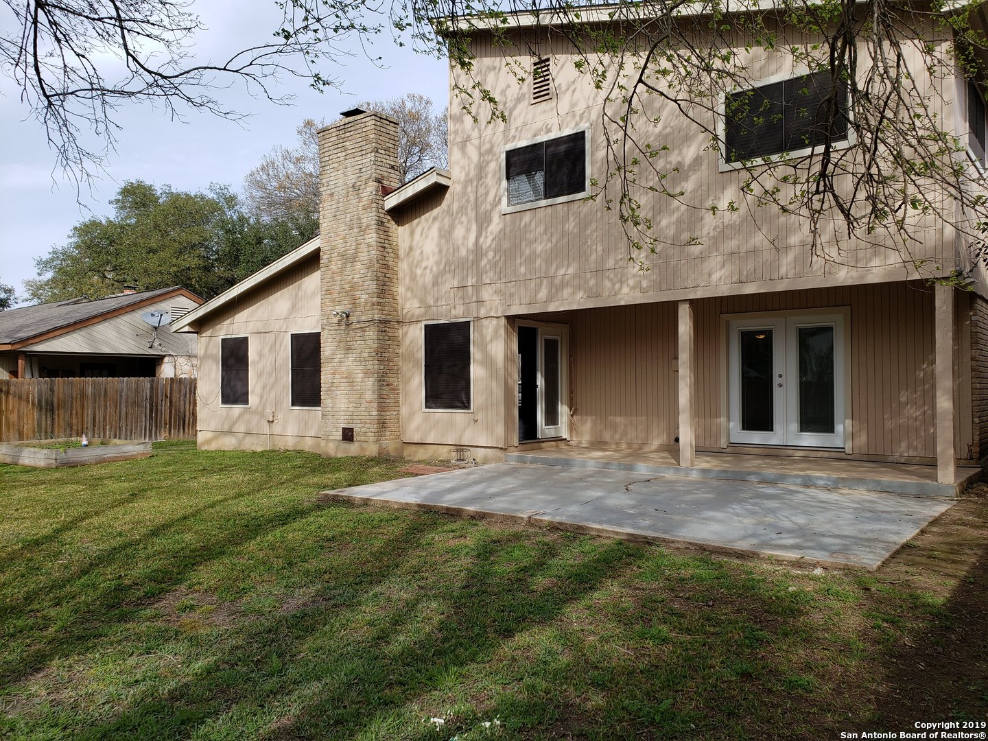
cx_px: 494
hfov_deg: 67.3
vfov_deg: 53.1
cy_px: 370
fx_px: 742
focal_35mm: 26
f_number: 2.4
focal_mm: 4.3
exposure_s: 1/1038
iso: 50
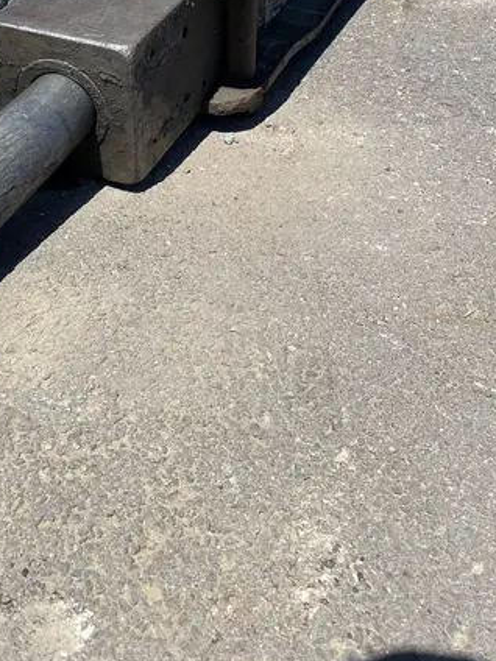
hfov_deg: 31.9
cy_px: 101
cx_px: 156
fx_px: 860
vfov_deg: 39.8
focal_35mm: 45
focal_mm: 4.2
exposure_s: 1/4292
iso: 50
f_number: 1.6
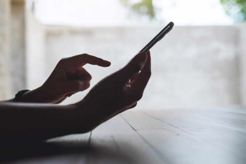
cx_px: 123
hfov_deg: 54.4
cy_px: 82
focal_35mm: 35
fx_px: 239
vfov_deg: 37.8
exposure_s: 1/1000
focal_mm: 23
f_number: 2
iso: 200
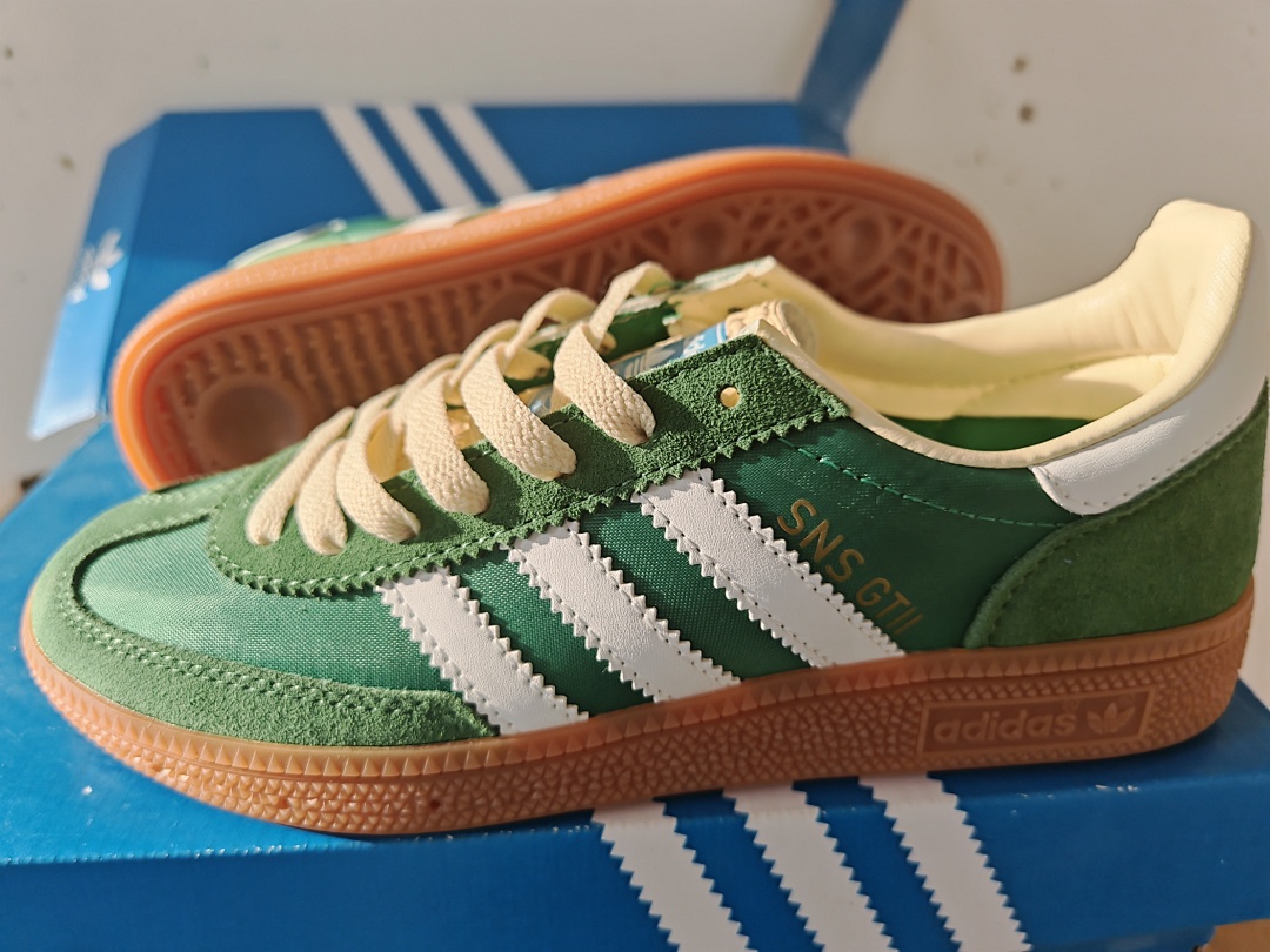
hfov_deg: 71.6
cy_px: 476
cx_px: 635
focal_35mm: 24
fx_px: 881
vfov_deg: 56.8
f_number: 1.9
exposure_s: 1/140
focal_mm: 6.67
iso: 50
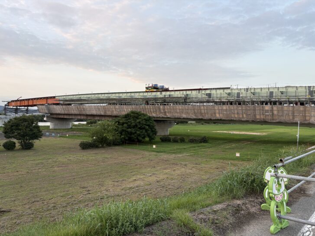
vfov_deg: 53.0
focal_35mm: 26
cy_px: 118
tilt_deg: +0.1
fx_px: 237
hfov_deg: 67.3
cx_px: 158
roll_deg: -3.2
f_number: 1.6
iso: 40
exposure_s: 1/211
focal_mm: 5.96
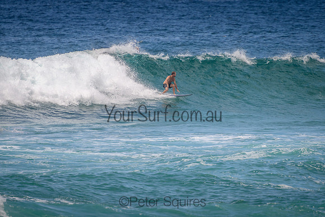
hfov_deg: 3.8
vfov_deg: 2.5
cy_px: 97
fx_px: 4960
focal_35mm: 549
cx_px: 193
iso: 280
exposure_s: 1/2000
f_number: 5.6
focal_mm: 400
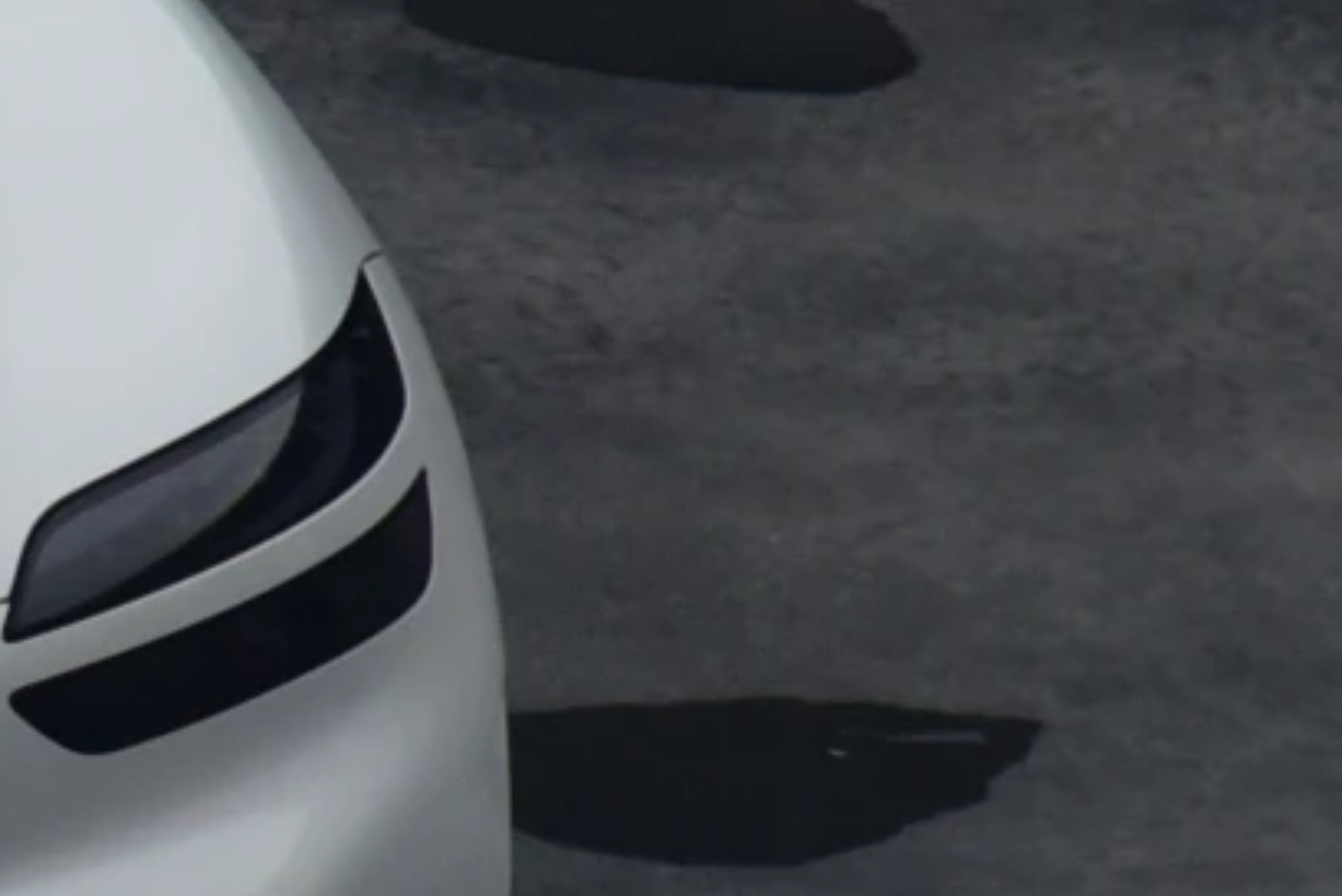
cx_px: -2513
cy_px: -310
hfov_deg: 2.3
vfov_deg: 1.6
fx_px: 32852
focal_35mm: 881
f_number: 6.3
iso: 800
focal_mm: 120
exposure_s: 1/4000
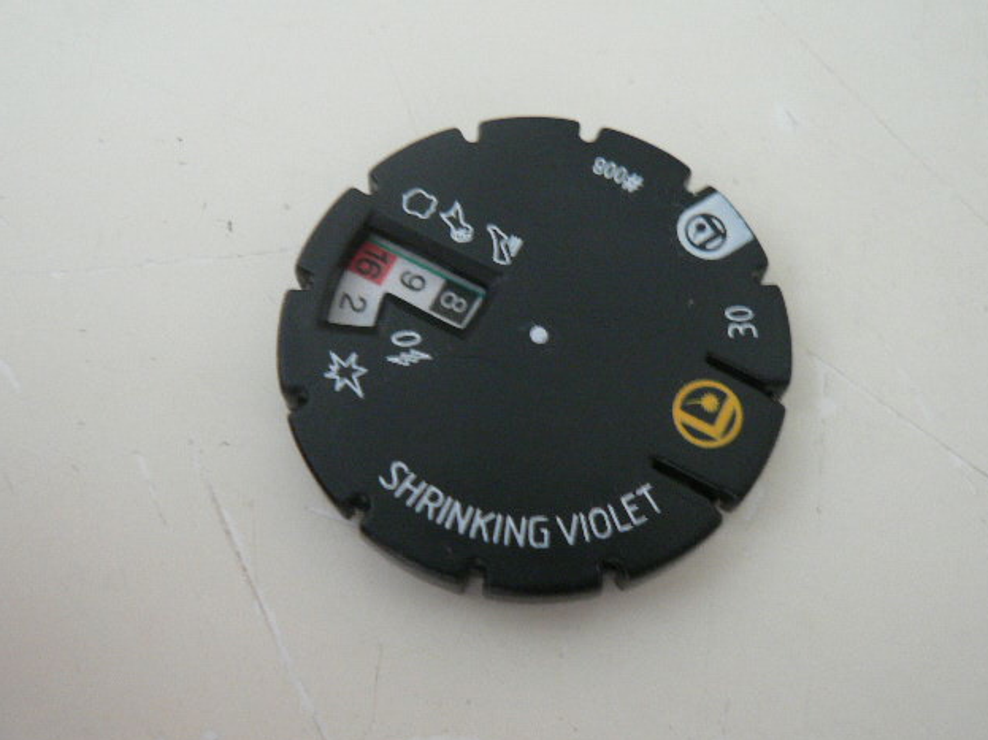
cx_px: 504
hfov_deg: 50.1
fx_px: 1056
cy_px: 368
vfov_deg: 38.7
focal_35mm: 37
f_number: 2.8
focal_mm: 6
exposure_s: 1/8
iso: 200
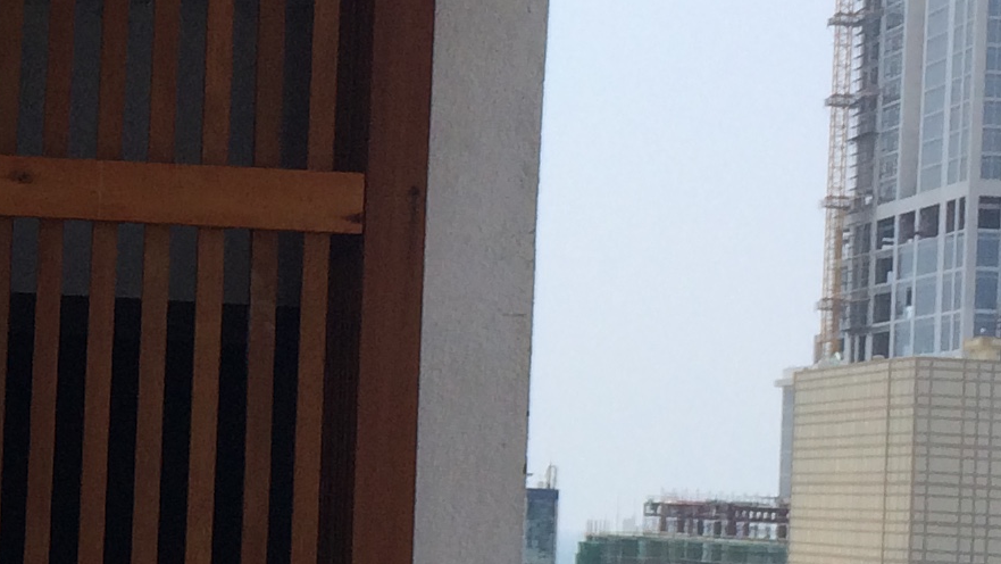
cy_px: 341
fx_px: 3106
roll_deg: -2.7
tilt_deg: +3.2
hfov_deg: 17.4
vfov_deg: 10.4
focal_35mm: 117
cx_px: -212
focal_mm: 4.15
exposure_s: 1/2053
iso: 32
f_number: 2.2
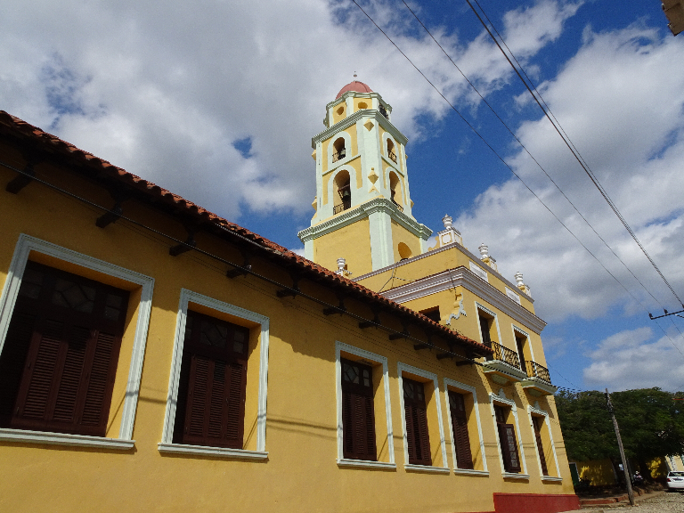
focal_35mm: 25
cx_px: 330
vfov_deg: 54.9
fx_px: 494
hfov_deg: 69.4
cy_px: 252
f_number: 3.5
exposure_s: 1/2000
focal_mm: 4.1
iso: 80
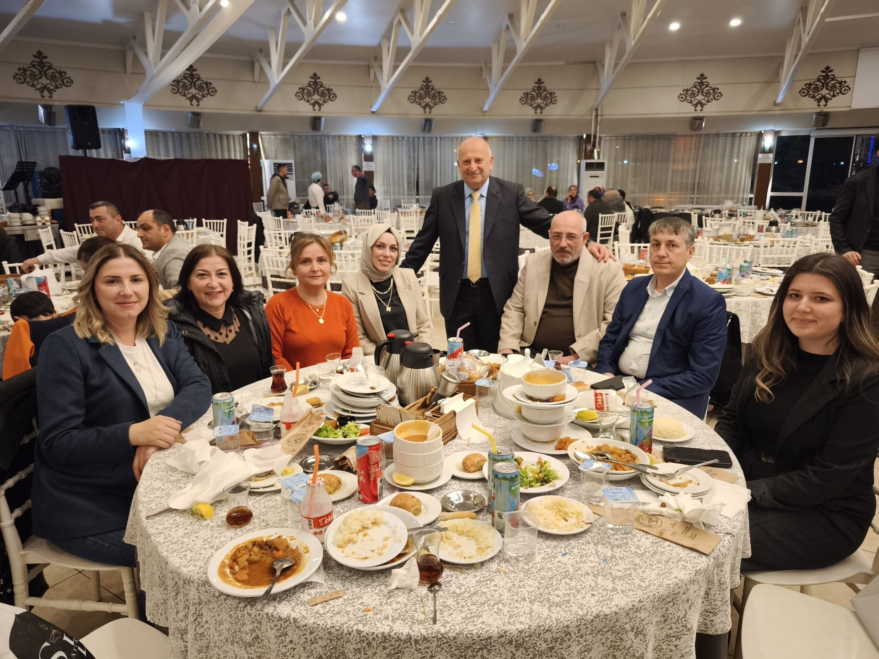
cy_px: 330
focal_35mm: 23
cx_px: 440
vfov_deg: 58.9
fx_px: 584
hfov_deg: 73.9
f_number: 1.6
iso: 320
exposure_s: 1/50
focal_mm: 6.57
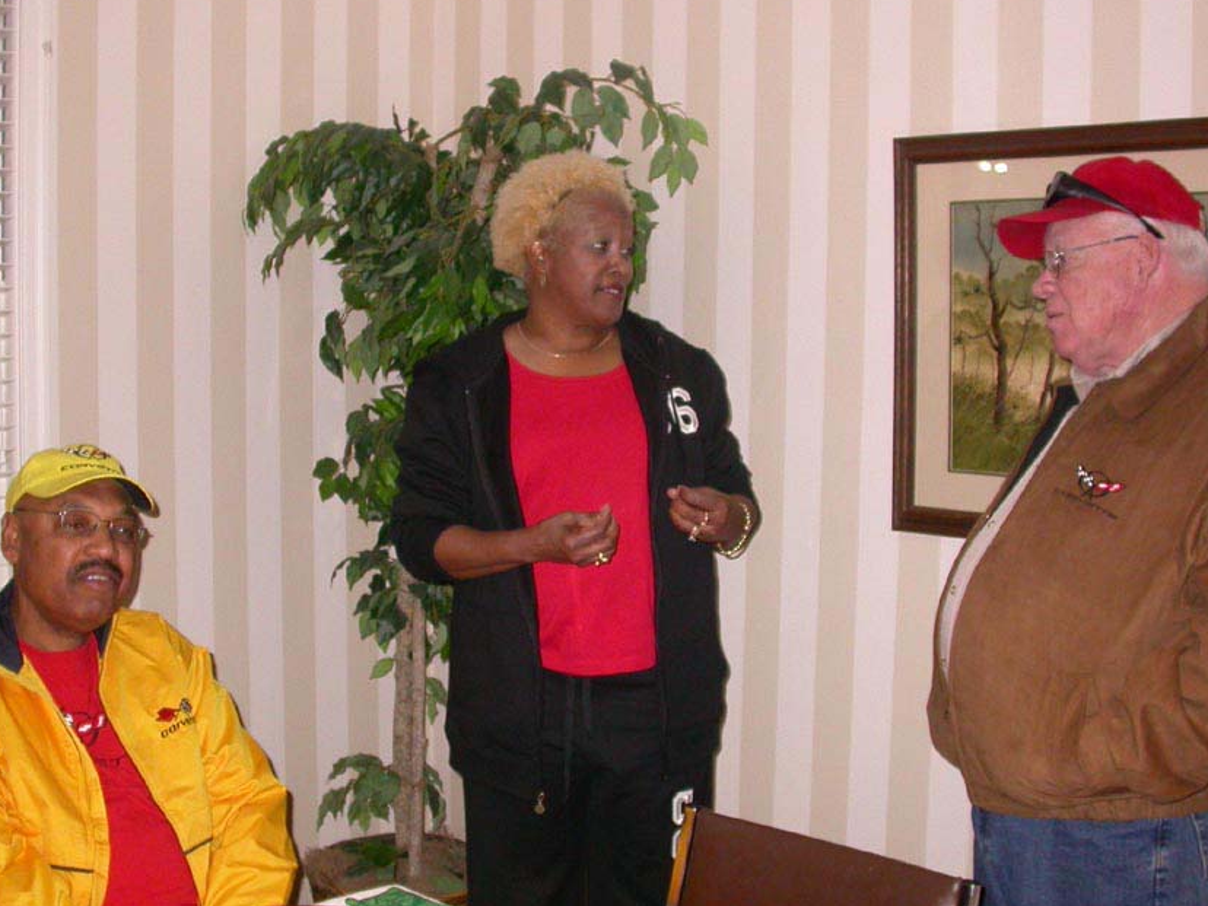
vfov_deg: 30.9
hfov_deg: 40.3
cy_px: 445
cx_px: 519
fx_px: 1640
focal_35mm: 47
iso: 200
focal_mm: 7.85
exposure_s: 1/60
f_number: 2.6
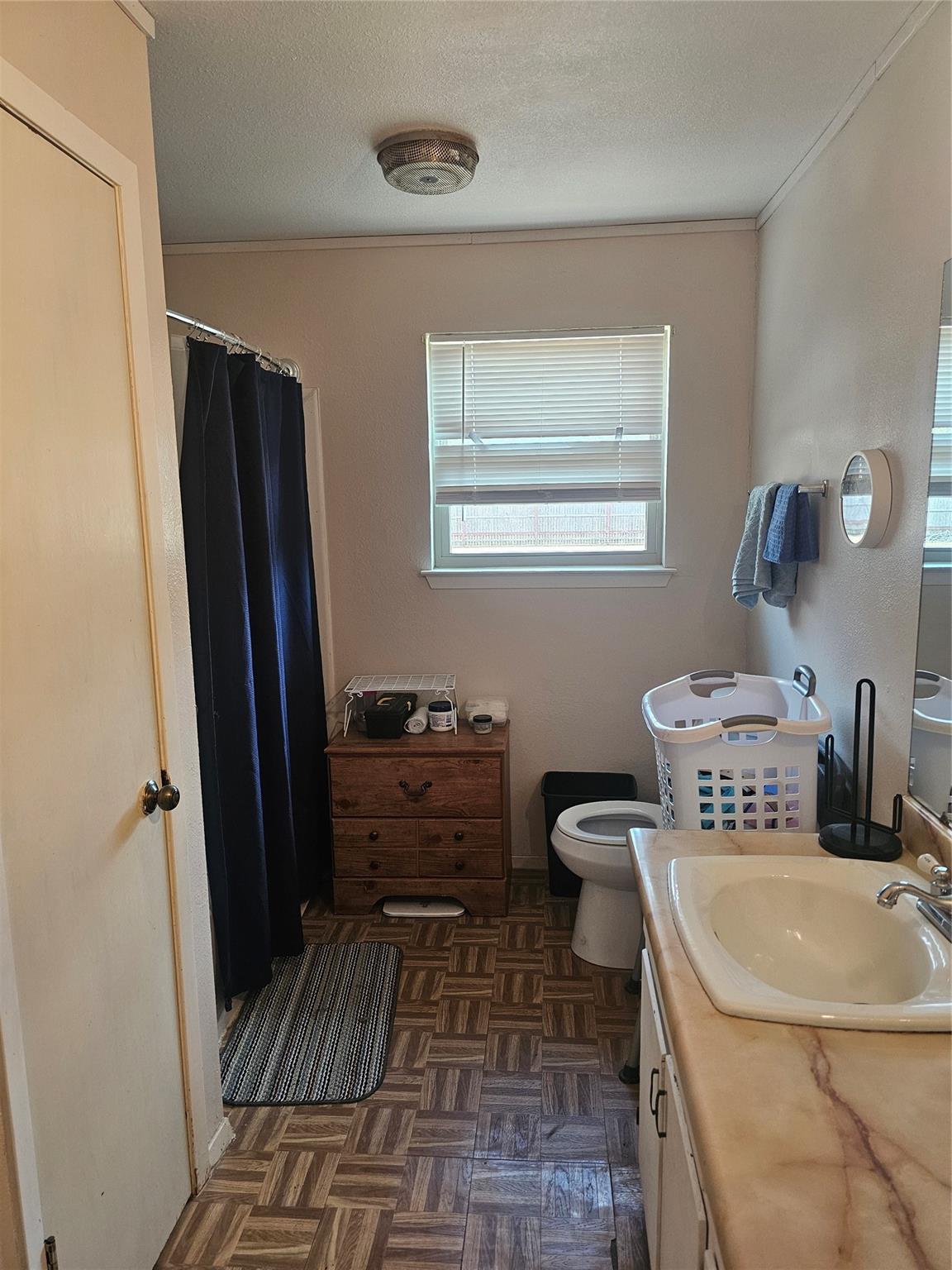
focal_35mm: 23
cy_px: 635
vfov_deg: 73.9
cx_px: 476
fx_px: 843
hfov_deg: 58.9
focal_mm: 6.3
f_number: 1.7
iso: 250
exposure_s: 1/120
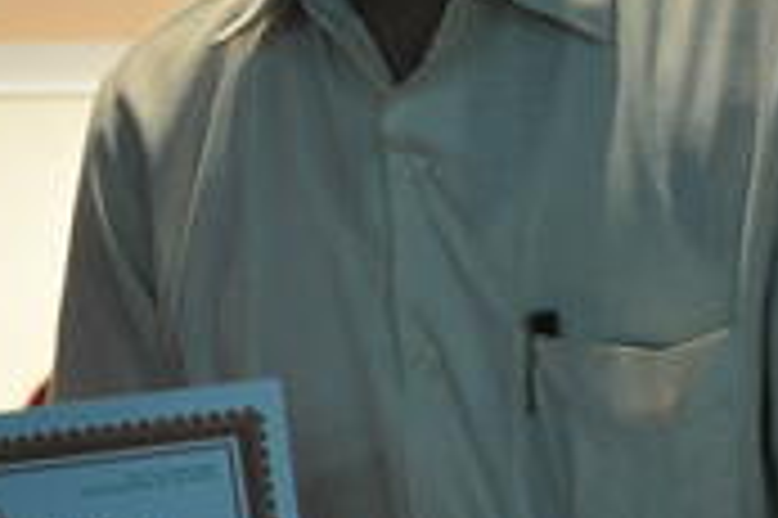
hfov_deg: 7.1
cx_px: 135
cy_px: 43
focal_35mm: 291
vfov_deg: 4.7
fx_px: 6283
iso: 800
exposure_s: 1/50
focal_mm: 56
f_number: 5
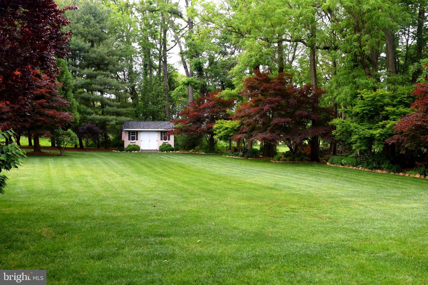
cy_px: 142
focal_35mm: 33
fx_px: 392
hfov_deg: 57.2
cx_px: 214
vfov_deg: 40.0
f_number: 7.1
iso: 400
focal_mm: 22
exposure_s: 1/200
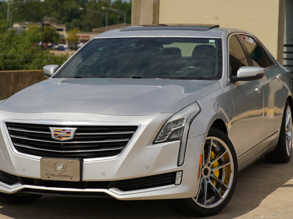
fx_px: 922
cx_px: 136
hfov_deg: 18.0
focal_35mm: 109
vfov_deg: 13.6
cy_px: 116
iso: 100
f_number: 4.5
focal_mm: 85
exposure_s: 1/1250
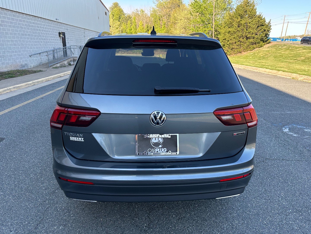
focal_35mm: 24
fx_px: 216
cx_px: 156
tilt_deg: -17.1
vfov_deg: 56.8
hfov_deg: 71.6
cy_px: 117
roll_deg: -1.3
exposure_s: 1/538
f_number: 1.78
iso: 80
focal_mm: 6.86
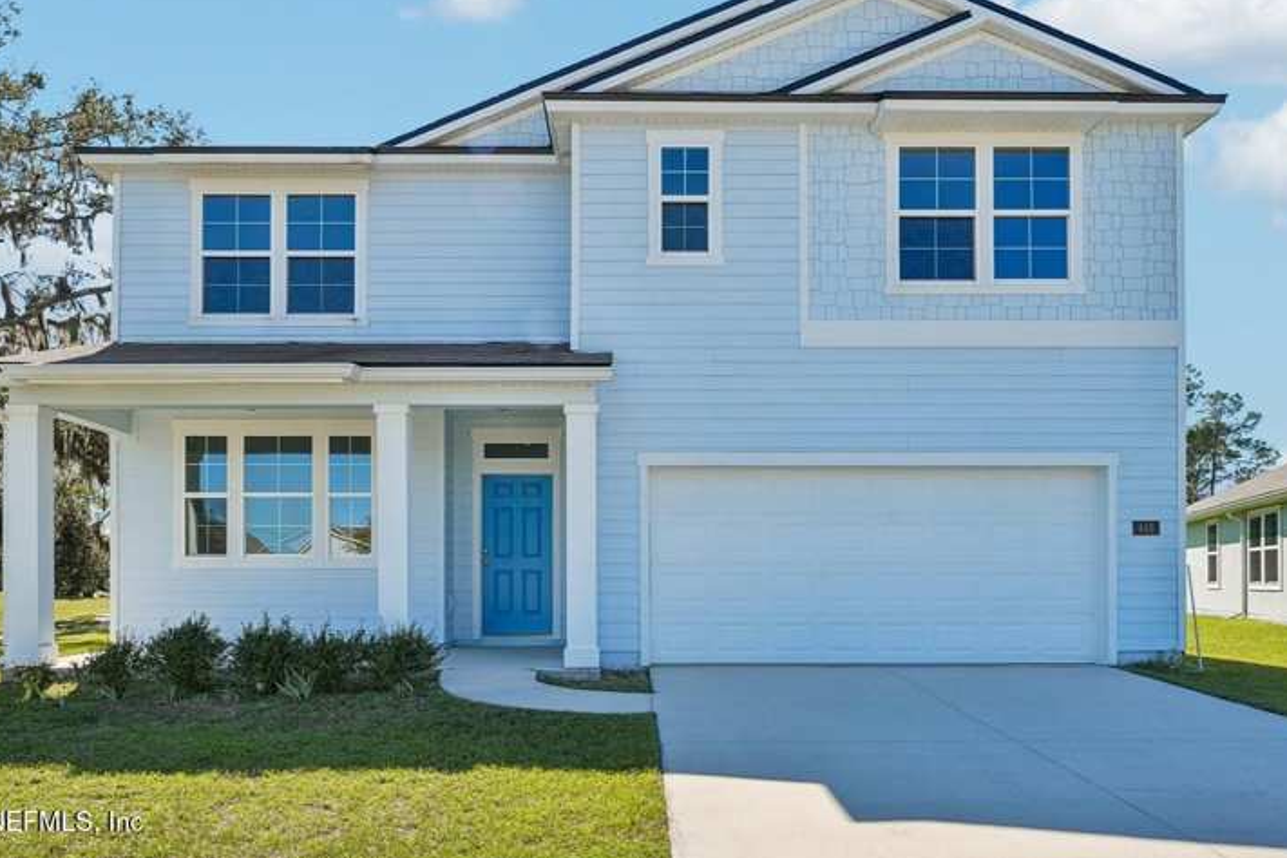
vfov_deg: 64.4
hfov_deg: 86.8
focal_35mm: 19
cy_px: 383
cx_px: 617
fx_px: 680
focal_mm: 16.9
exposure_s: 1/200
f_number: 11
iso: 400
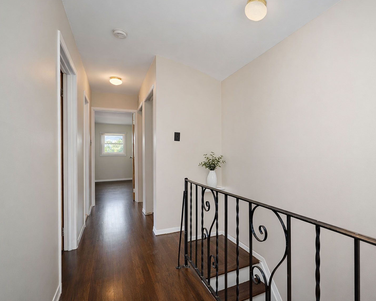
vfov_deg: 70.8
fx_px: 211
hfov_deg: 82.1
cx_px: 228
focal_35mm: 19
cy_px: 151
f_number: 4
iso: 64
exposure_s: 1/13
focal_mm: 16
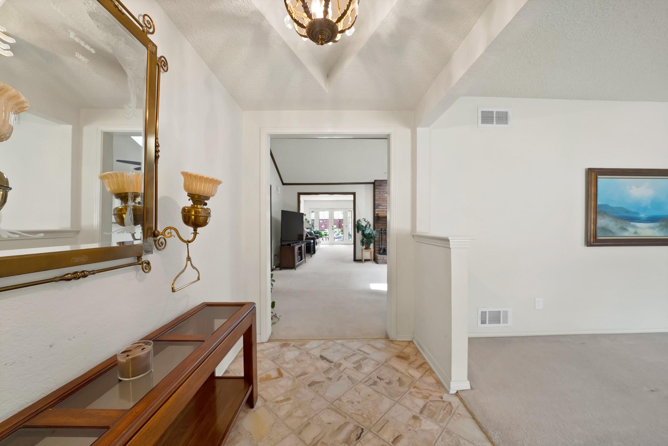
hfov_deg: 112.6
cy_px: 223
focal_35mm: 12
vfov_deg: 90.1
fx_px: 223
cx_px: 334
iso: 640
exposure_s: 1
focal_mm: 12
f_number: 9
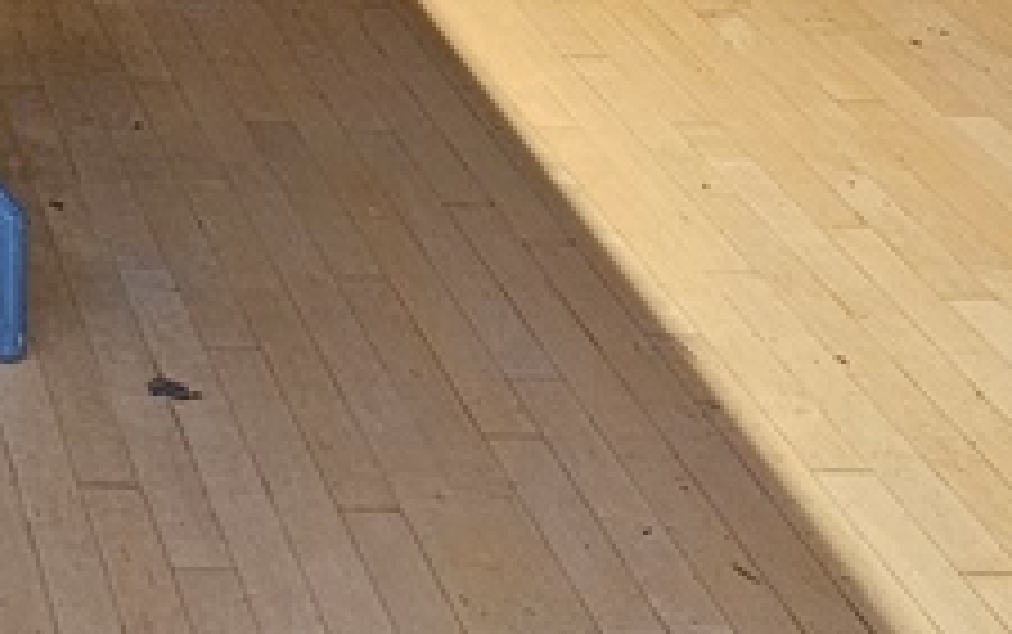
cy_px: -850
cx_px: -459
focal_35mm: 111
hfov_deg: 17.1
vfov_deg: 10.3
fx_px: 3064
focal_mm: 6.3
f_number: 1.7
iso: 800
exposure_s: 1/120
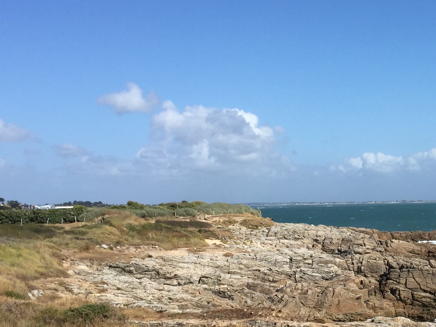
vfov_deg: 22.2
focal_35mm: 66
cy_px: 201
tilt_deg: +0.6
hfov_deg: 28.0
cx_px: 411
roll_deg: +0.3
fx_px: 831
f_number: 2.2
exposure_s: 1/2825
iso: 32
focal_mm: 4.15
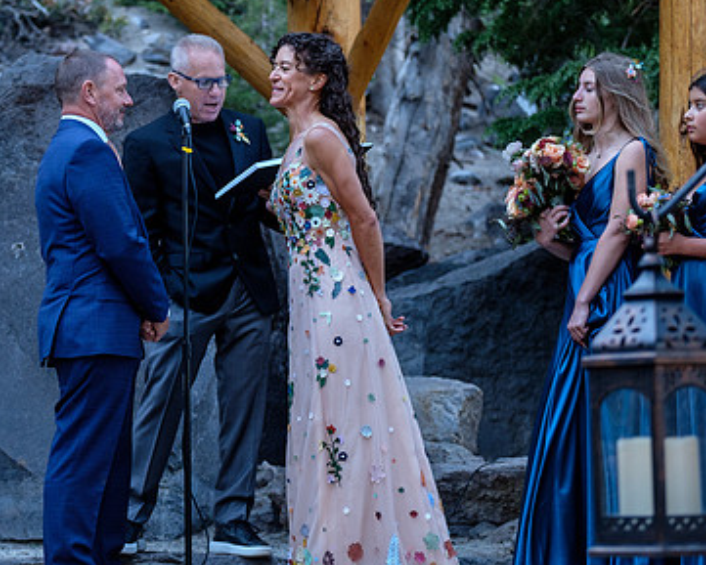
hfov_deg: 15.7
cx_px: 156
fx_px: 2550
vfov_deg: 12.6
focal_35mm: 122
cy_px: 271
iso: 640
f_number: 3.2
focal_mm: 54.1
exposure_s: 1/80
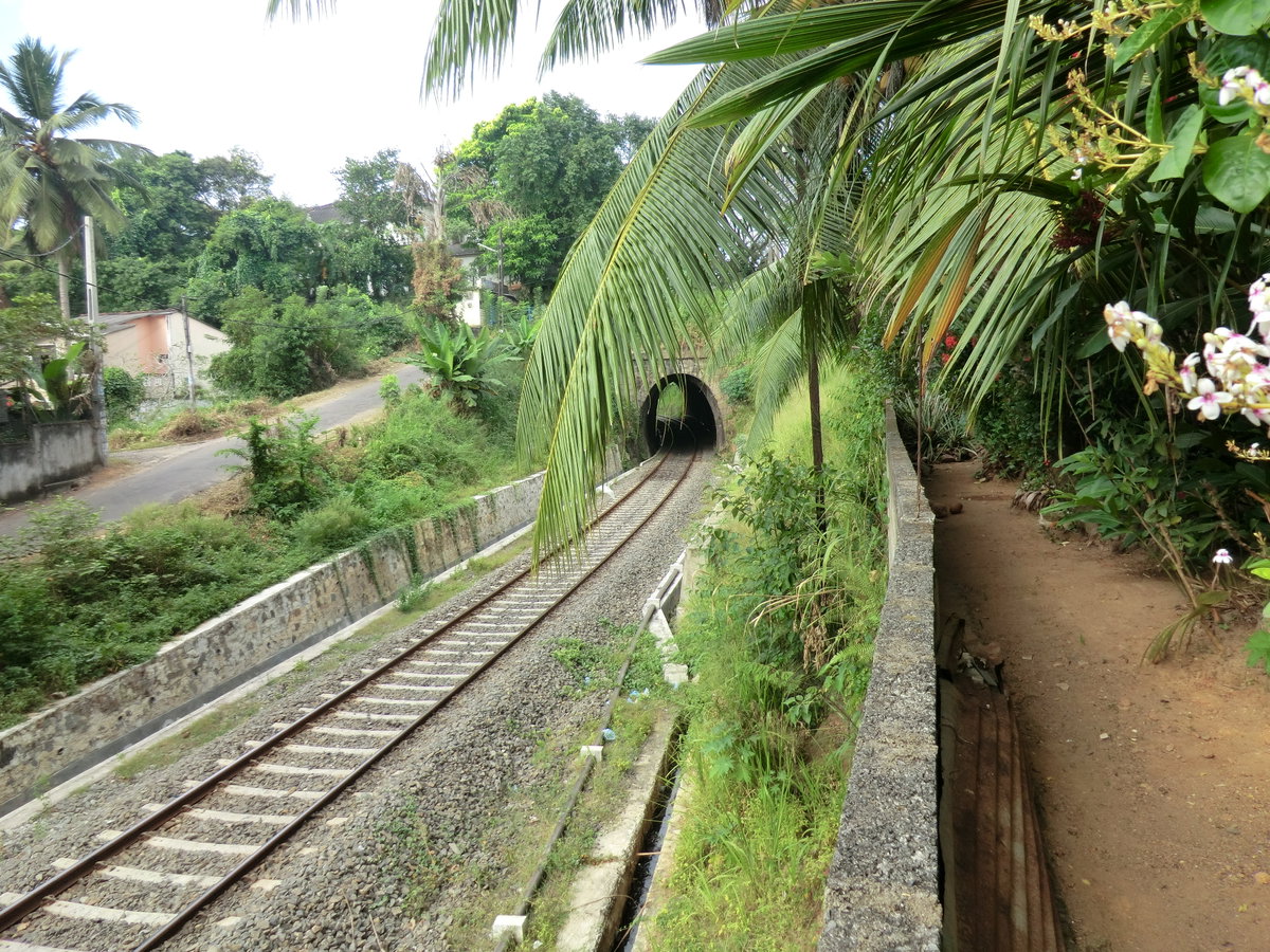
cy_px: 476
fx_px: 881
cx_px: 635
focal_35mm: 24
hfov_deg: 71.6
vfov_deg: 56.8
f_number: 3.2
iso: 80
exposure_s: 1/160
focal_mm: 4.3
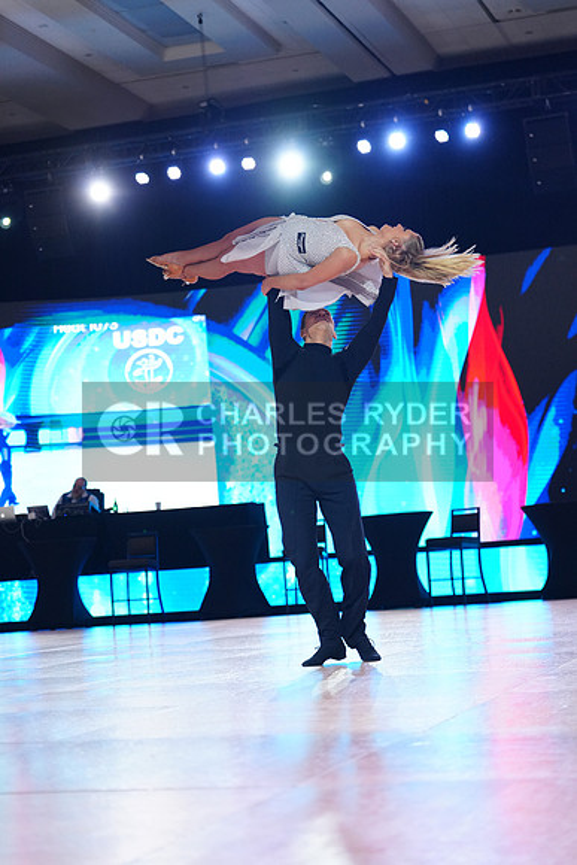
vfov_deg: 28.8
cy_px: 432
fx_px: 1682
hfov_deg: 19.5
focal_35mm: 70
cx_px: 288
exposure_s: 1/500
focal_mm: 70
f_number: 2.8
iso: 2000
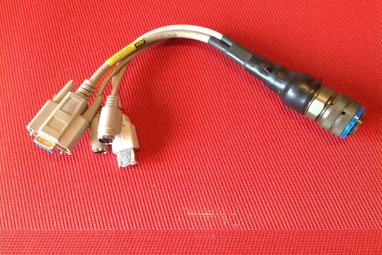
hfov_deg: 51.9
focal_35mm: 37
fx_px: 393
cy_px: 113
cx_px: 192
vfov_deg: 35.9
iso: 64
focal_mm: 4.28
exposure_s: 1/15
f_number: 2.4
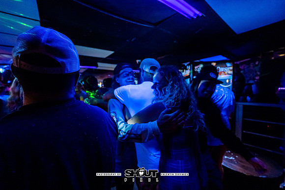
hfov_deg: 104.2
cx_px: 142
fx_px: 111
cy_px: 95
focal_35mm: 14
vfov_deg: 81.2
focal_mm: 14
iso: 2500
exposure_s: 1/200
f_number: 2.8
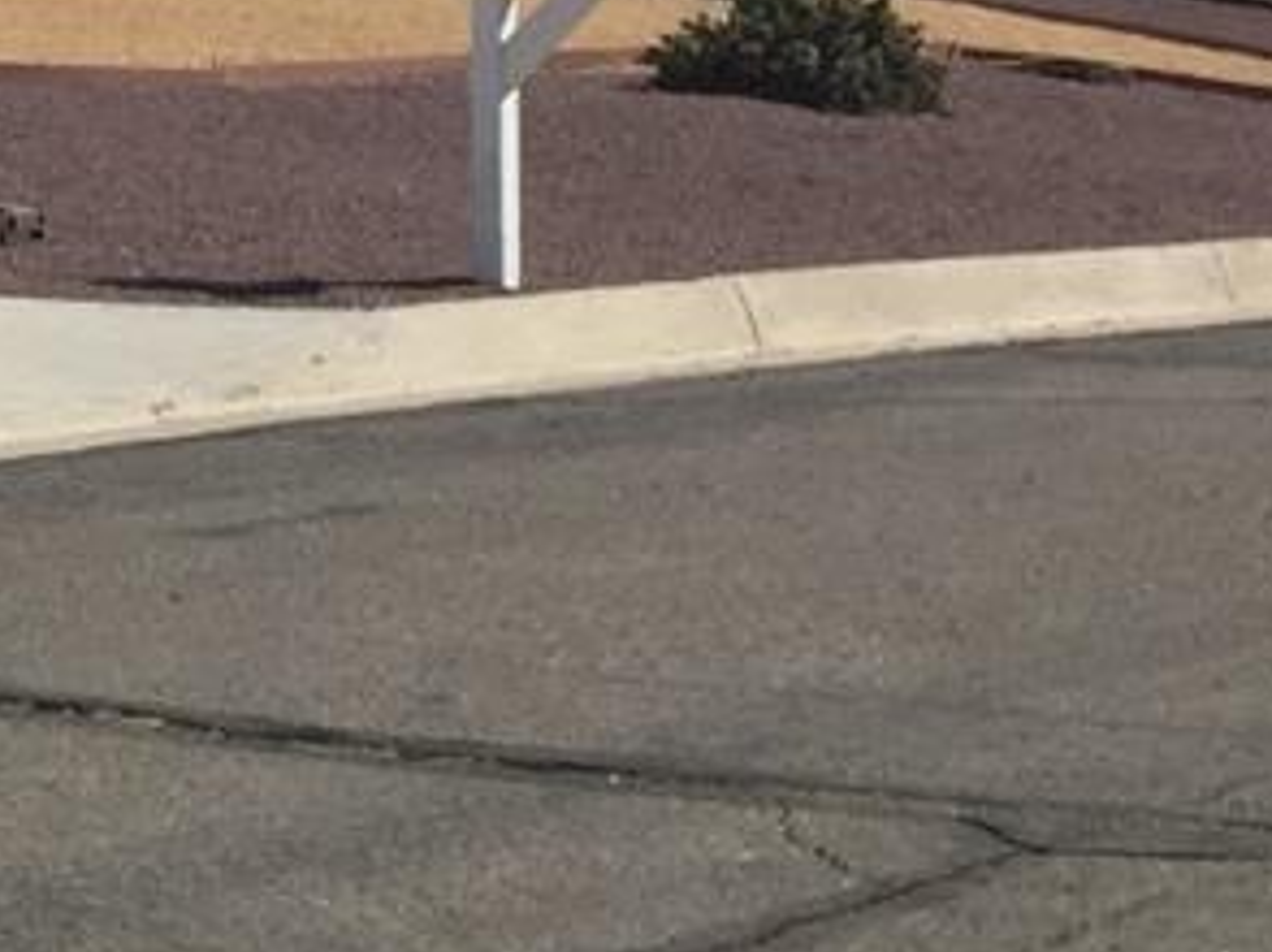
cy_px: 182
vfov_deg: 10.0
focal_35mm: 148
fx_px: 5434
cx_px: -1895
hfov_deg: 11.0
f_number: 2.2
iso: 32
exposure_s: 1/3597
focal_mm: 4.15
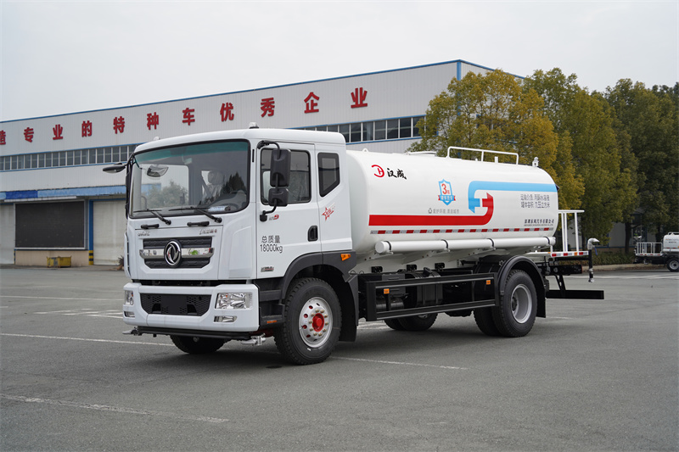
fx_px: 660
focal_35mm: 35
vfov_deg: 37.8
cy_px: 226
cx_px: 340
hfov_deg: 54.4
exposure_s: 1/800
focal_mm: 35
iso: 125
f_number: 3.2
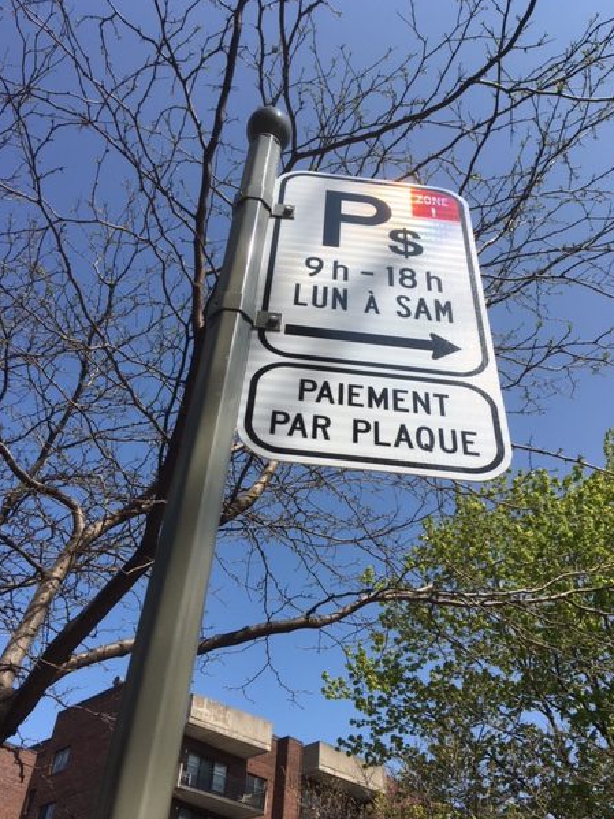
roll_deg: -1.4
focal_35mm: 31
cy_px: 427
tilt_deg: +44.6
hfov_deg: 45.4
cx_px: 319
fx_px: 733
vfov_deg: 58.3
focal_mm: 4.15
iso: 25
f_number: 2.2
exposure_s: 1/1923
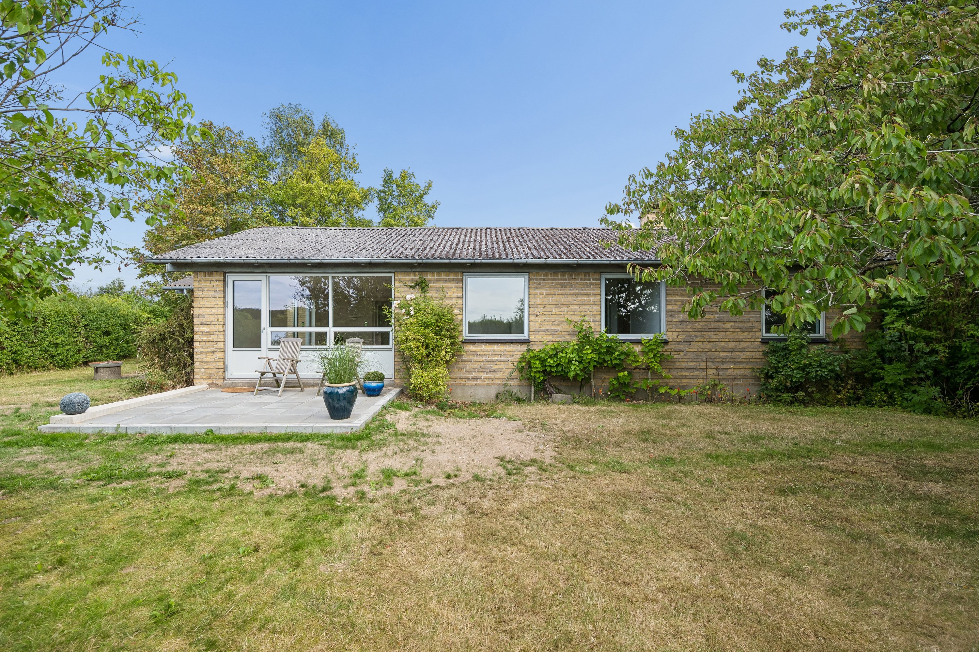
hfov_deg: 95.0
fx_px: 449
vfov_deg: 72.1
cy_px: 326
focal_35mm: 16
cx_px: 490
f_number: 6.3
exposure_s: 1/400
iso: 220
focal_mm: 16.5
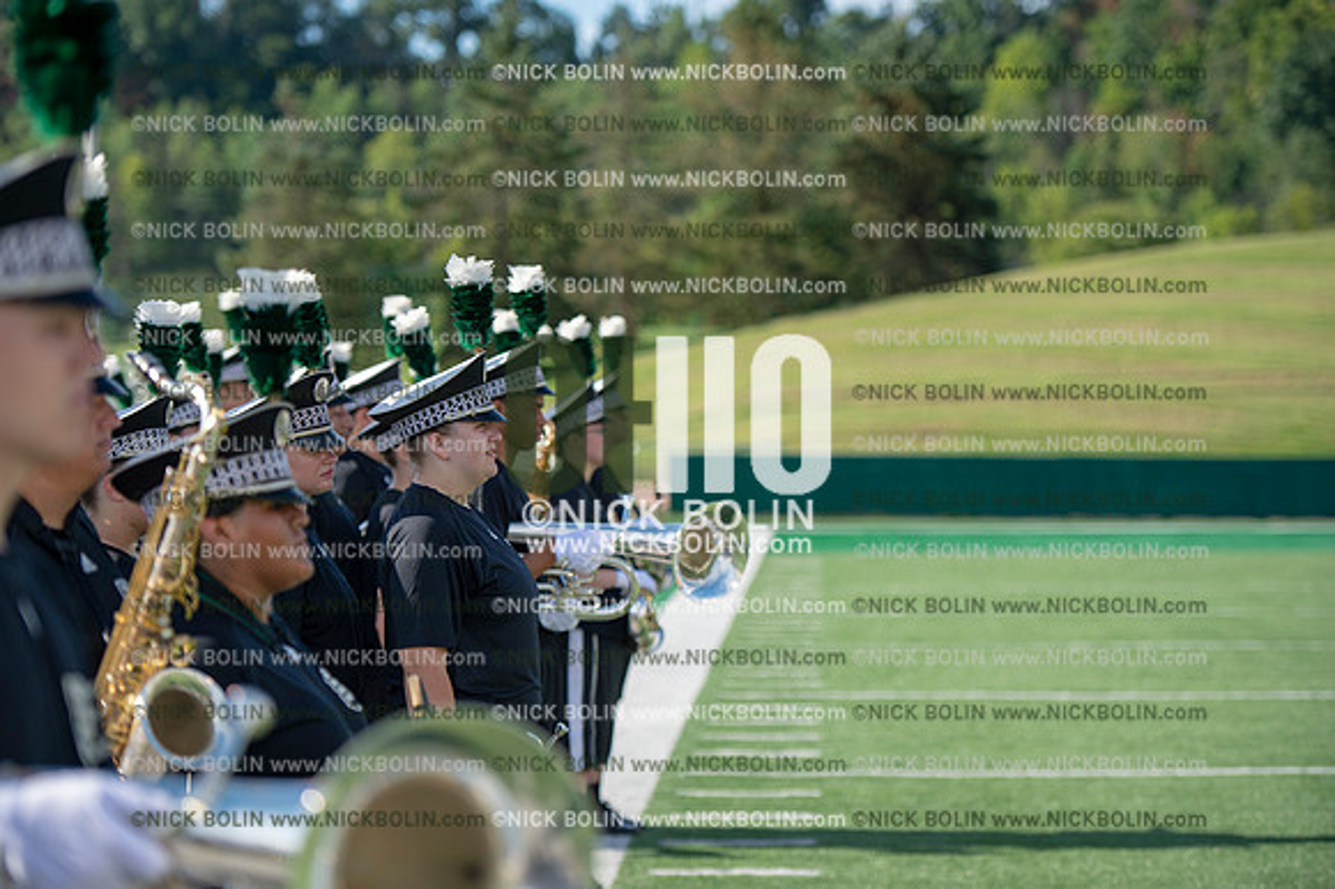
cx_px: 668
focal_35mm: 102
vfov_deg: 13.4
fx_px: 3780
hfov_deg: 20.0
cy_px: 444
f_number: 2.8
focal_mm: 102
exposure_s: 1/2000
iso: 160
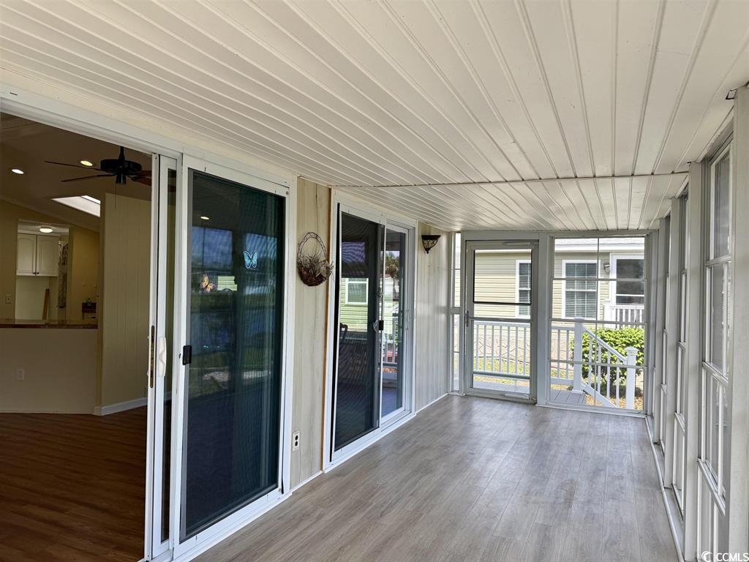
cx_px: 374
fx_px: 519
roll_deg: -1.2
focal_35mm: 24
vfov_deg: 56.8
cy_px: 281
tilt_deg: +1.1
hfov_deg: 71.6
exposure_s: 1/909
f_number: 1.78
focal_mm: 6.76
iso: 80
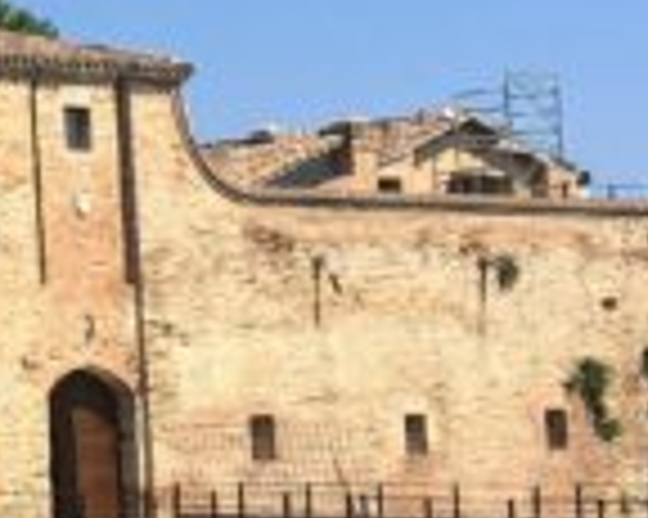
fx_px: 2626
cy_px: 230
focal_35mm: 137
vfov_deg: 11.3
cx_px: -513
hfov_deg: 12.8
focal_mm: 4.15
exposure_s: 1/1637
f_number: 2.2
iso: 25
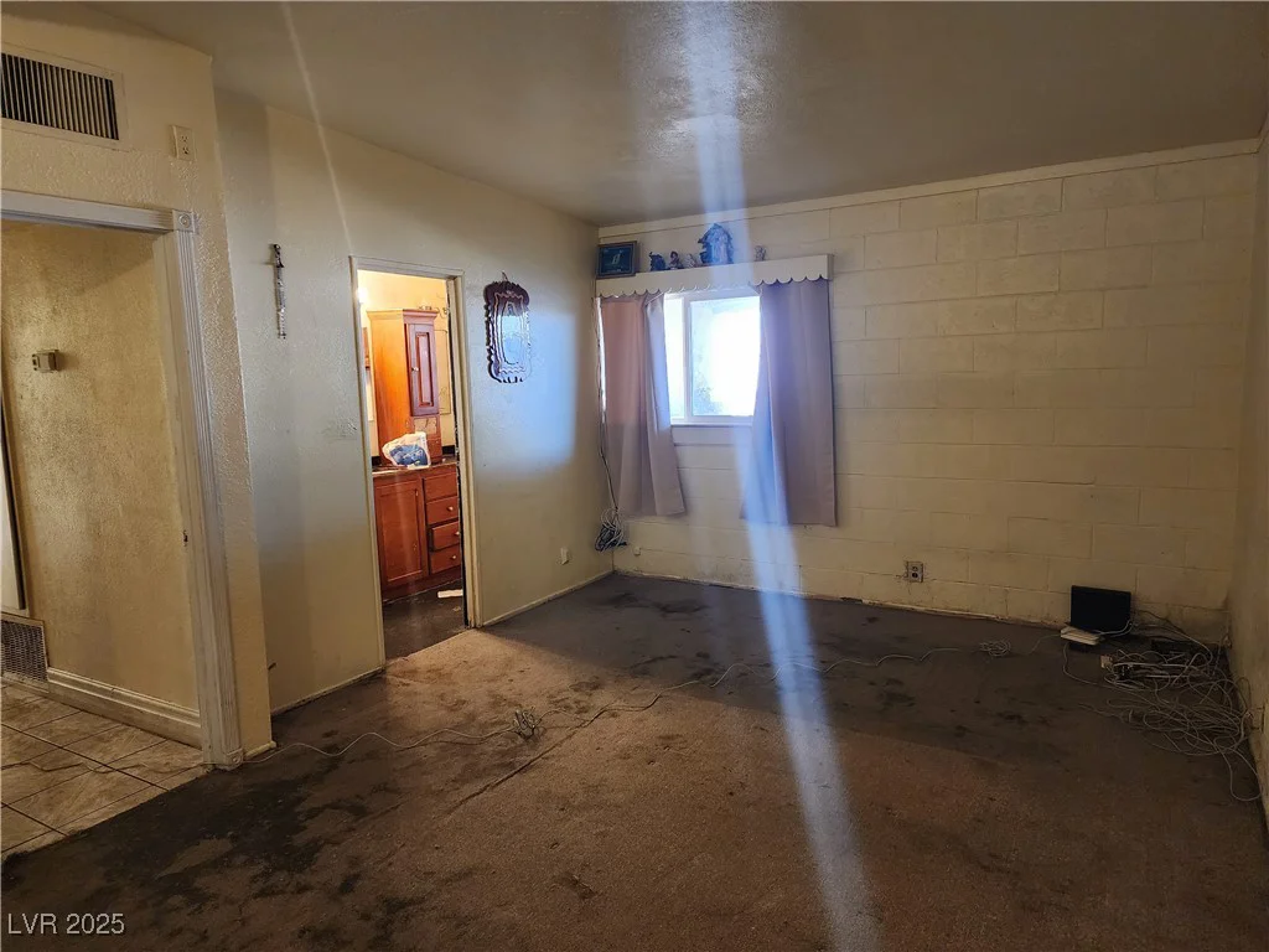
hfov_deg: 73.9
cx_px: 634
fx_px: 843
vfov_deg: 58.9
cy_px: 476
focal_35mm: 23
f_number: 1.8
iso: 640
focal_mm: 6.4
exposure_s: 1/60
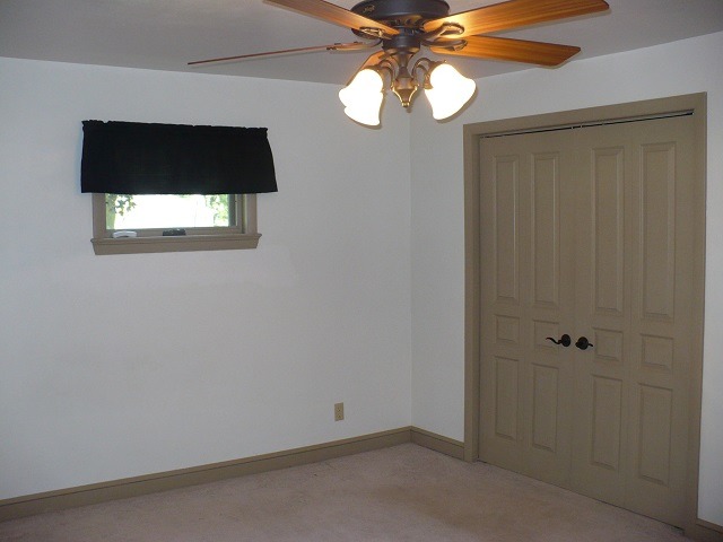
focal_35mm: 37
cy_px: 271
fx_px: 773
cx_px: 362
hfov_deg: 50.1
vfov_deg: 38.7
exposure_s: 1/30
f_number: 2.8
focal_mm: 6.1
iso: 160
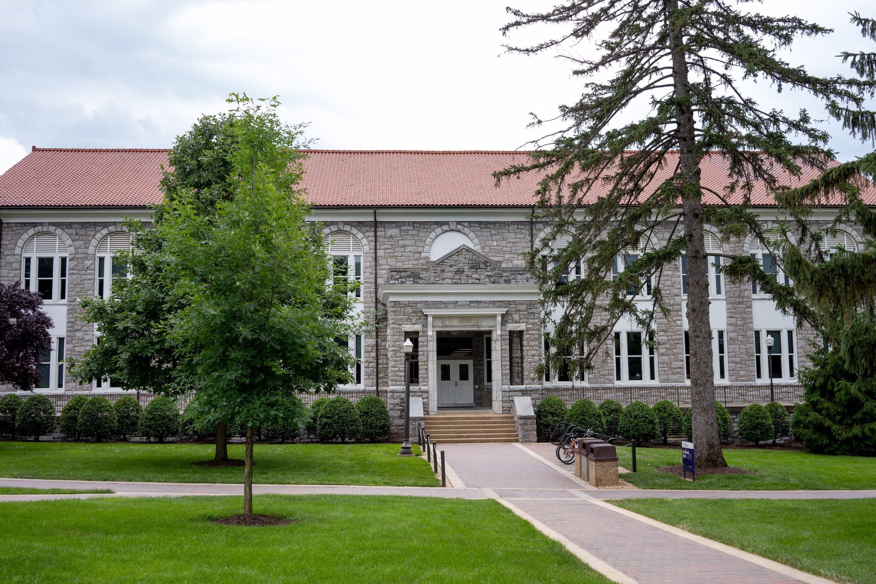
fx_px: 852
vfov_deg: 37.9
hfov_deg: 54.4
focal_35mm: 35
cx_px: 438
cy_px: 292
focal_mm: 35
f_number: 6.3
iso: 400
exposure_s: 1/400
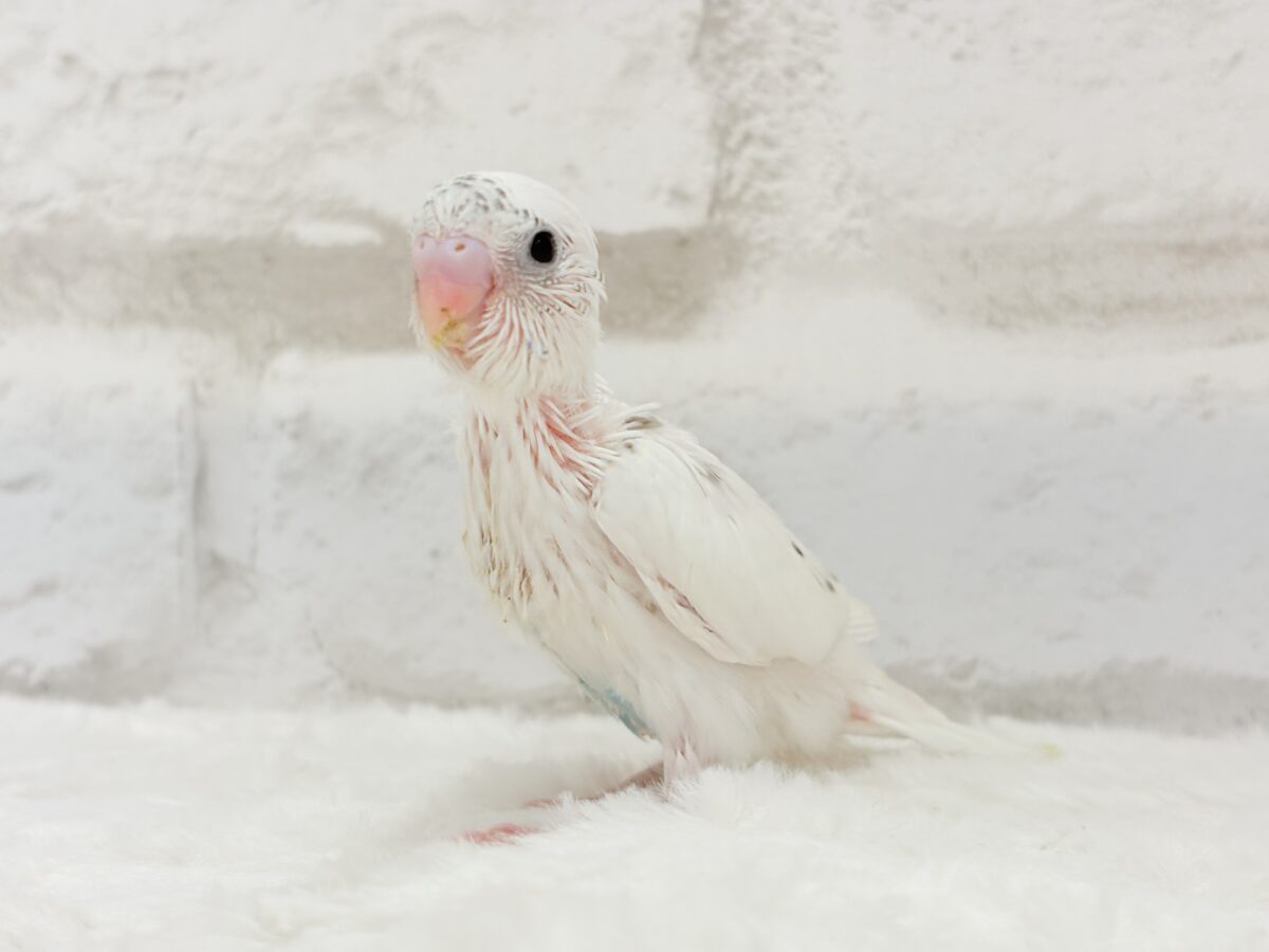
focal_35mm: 52
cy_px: 476
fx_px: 1906
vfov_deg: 28.0
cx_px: 634
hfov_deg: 36.8
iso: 80
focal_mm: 5.96
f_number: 1.6
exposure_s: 1/100
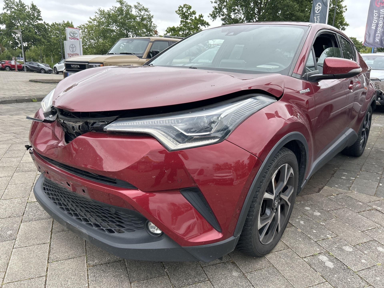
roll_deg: -1.4
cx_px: 192
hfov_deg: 67.3
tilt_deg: -14.1
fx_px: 288
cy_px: 144
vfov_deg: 53.1
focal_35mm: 26
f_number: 1.5
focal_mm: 5.7
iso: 50
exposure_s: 1/974
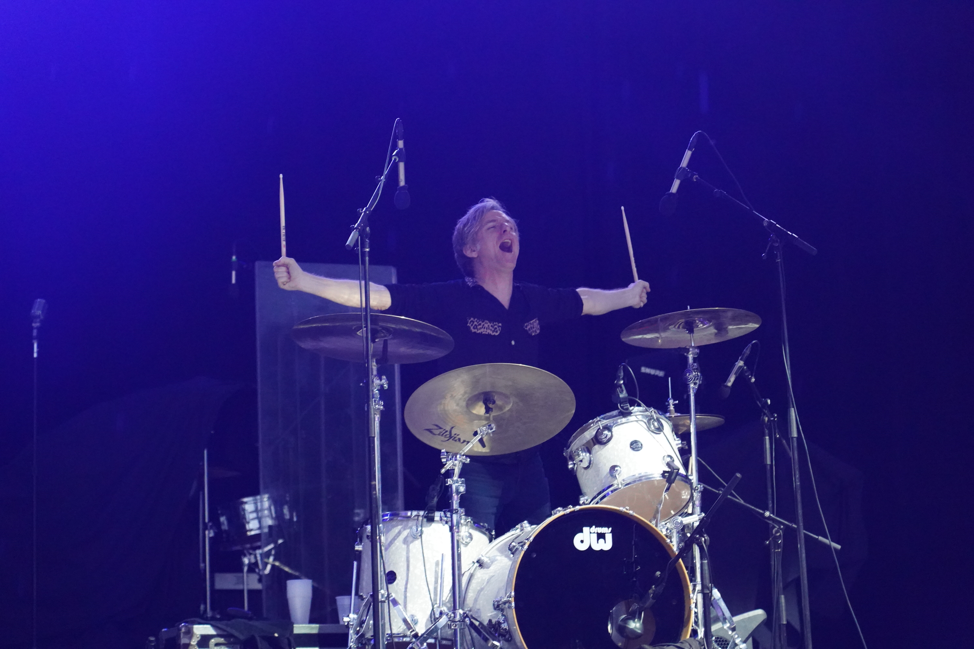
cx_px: 487
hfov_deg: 19.5
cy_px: 324
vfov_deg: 13.0
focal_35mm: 105
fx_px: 2841
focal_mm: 105
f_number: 4
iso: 12800
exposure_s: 1/80
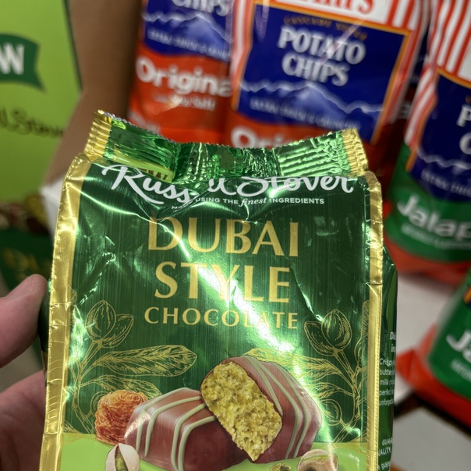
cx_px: 222
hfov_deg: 47.2
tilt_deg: -56.4
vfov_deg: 46.1
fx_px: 539
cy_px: 332
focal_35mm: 35
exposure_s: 1/120
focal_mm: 5.96
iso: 125
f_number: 1.6
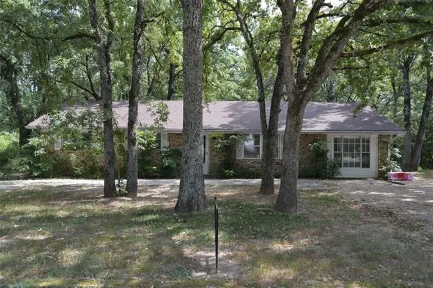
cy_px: 144
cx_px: 216
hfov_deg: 64.6
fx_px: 342
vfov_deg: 45.6
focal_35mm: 28
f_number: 5.6
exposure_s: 1/125
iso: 125
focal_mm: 19
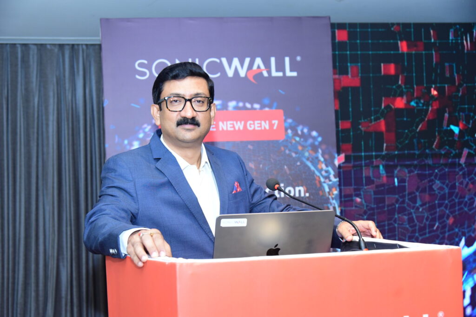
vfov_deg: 26.0
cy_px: 158
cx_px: 238
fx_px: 688
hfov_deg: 38.2
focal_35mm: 52
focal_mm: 52
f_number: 5
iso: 2500
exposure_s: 1/160
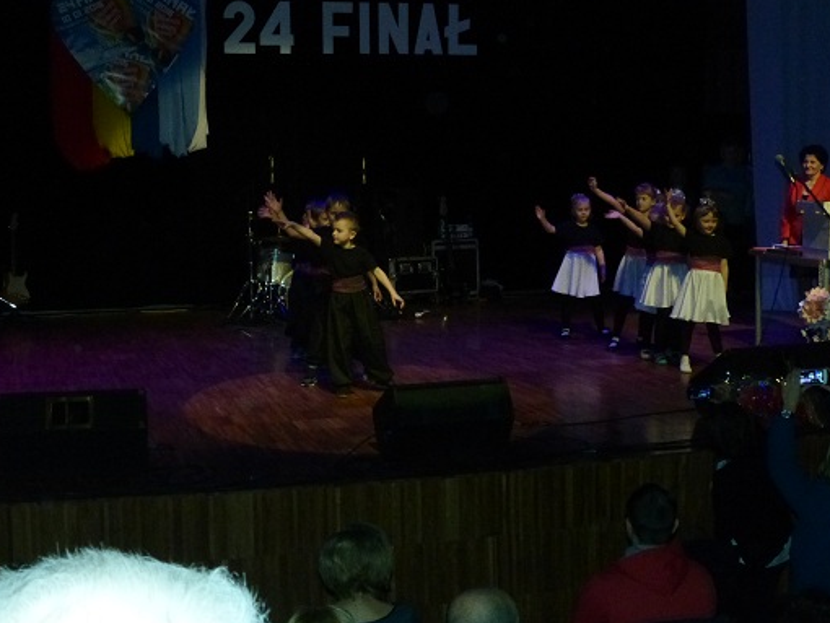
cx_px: 392
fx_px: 1343
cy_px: 285
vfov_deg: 26.1
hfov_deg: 34.3
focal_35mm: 56
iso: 800
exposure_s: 1/60
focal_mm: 7.4
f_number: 6.3
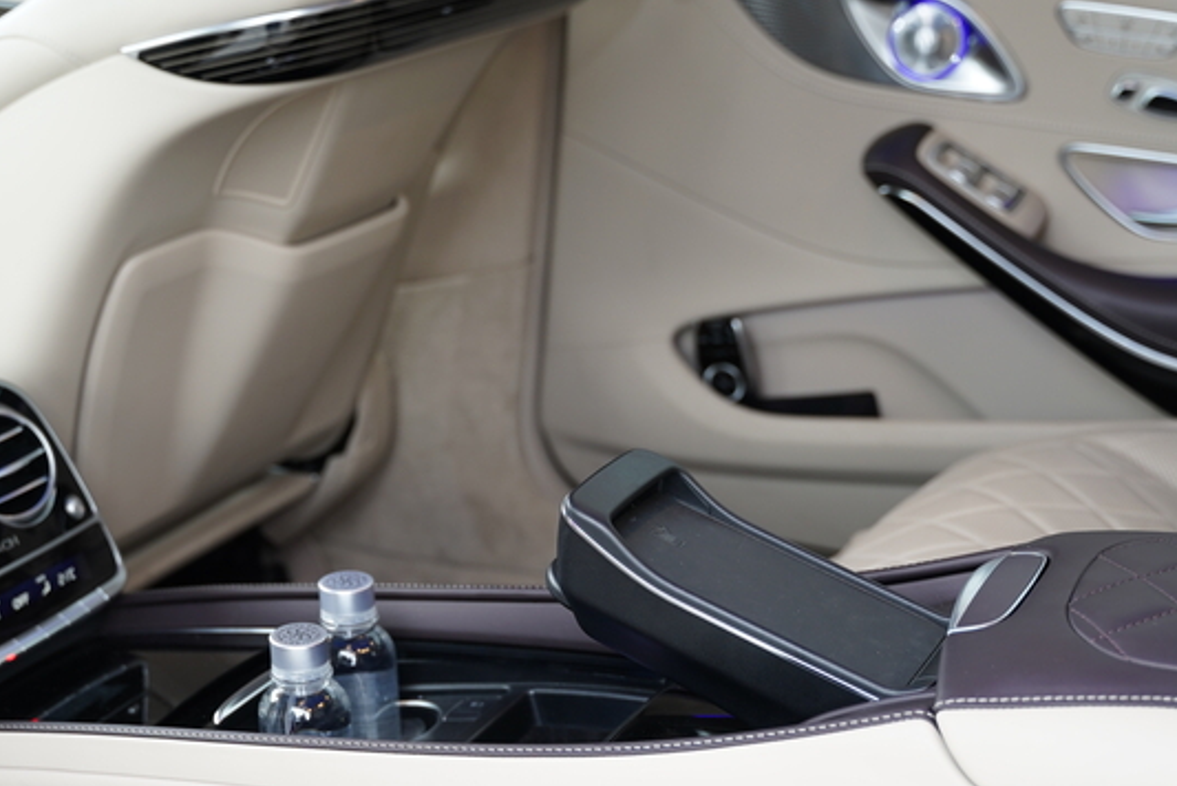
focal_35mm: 60
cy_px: 575
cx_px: 537
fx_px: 1963
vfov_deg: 22.5
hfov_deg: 33.4
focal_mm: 32
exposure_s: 1/80
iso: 250
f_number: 2.8
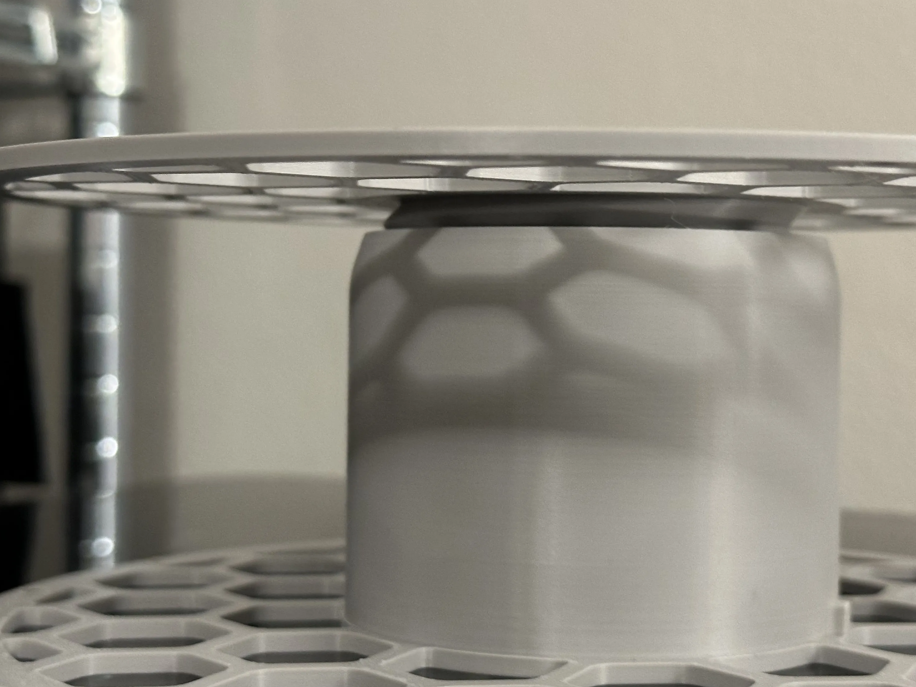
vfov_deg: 22.3
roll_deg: -0.8
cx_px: 529
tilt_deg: +1.4
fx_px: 1746
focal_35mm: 66
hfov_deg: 29.3
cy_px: 342
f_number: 1.78
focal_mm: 6.86
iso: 320
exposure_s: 1/40
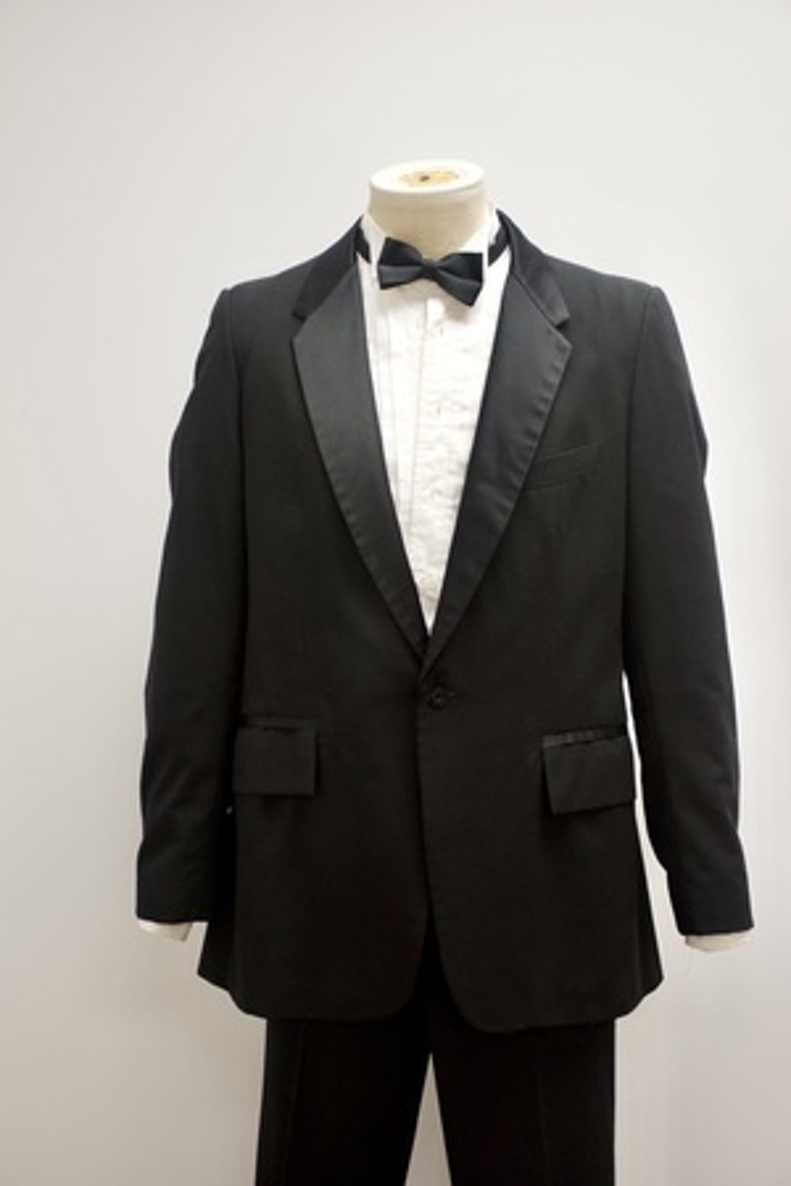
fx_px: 1977
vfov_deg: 33.4
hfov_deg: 22.6
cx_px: 396
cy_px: 593
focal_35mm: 60
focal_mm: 40
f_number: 4.5
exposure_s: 1/125
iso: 1600
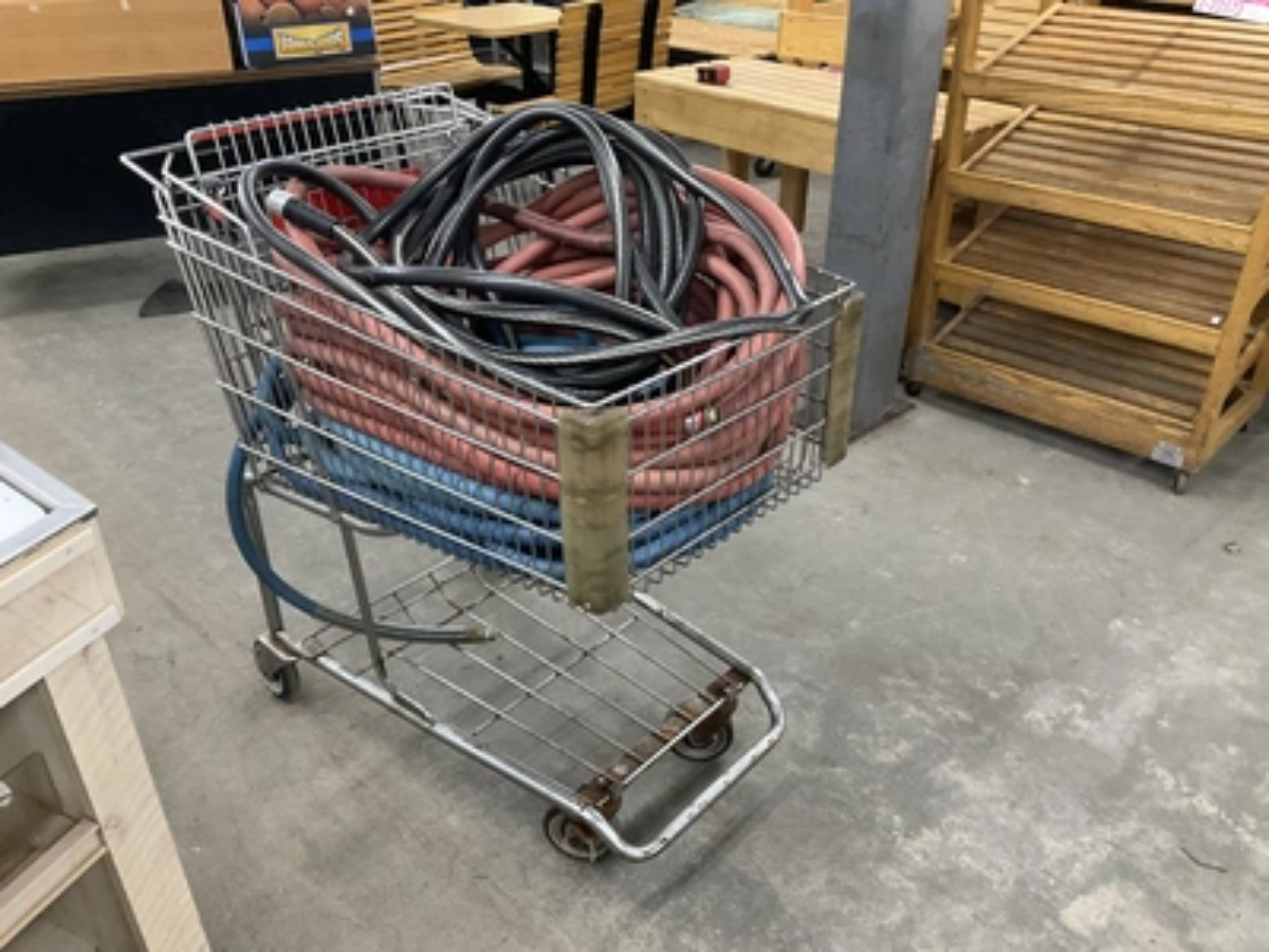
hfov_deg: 61.7
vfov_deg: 48.2
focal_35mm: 29
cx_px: 634
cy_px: 476
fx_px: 1063
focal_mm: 3
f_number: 1.8
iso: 200
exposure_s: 1/60
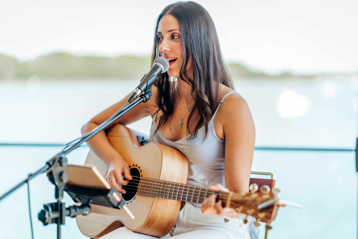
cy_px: 120
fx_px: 845
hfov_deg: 23.9
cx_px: 179
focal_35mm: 85
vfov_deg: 16.1
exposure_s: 1/400
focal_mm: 85
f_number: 1.4
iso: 200
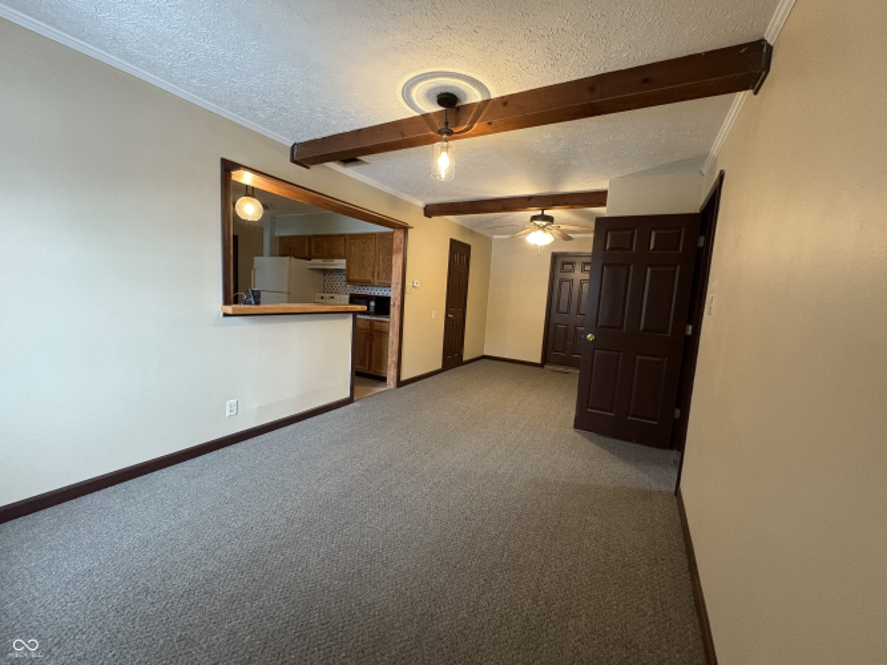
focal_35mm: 14
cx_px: 444
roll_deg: -3.2
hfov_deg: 102.1
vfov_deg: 85.7
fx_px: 359
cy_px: 332
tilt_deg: -7.8
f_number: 2.2
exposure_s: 1/60
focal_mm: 2.22
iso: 640
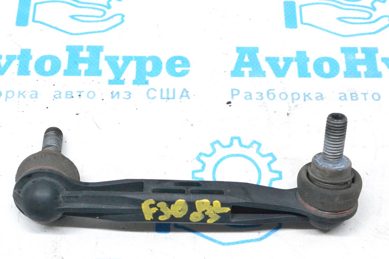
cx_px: 194
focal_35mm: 75
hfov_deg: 27.0
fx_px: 810
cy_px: 130
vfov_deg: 18.2
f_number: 9
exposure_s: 1/160
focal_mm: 50
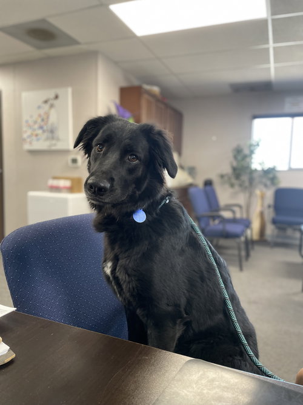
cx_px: 152
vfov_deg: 67.3
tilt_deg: -4.5
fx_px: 304
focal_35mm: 26
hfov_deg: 53.0
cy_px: 202
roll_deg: -1.4
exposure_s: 1/60
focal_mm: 4.2
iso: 200
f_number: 1.6
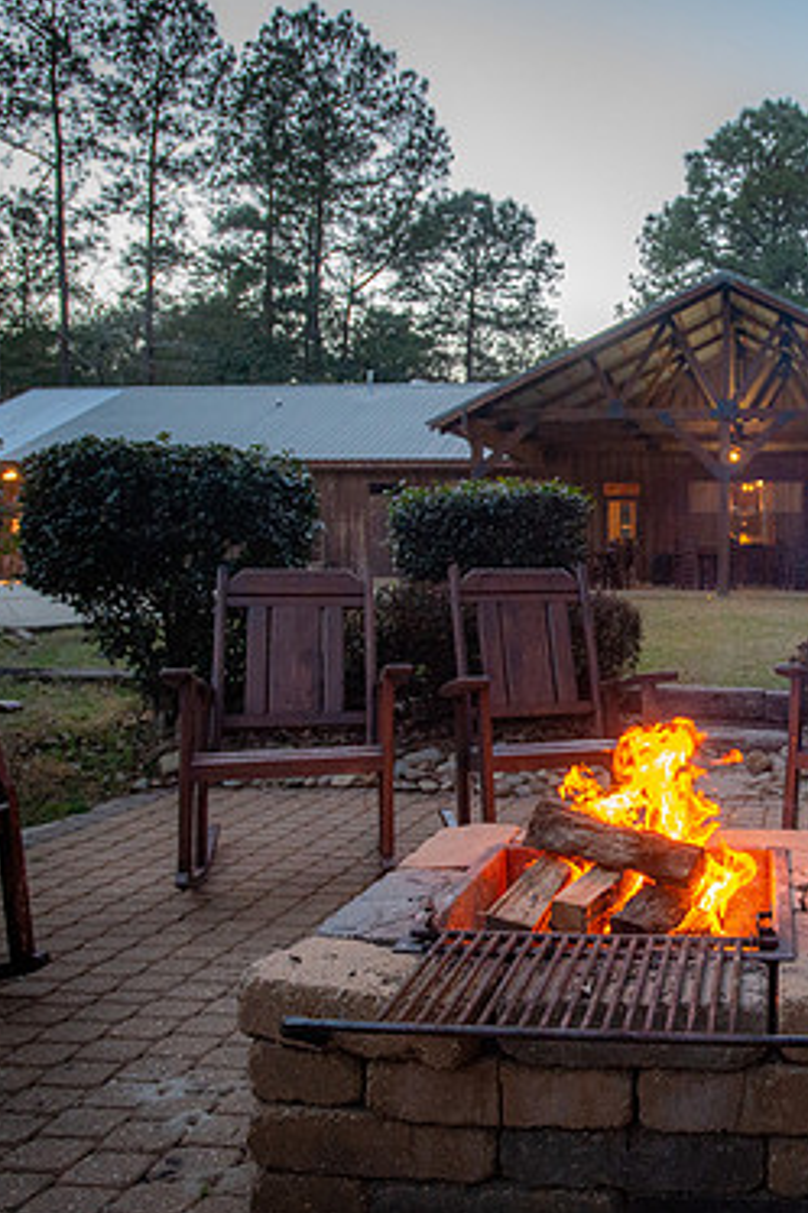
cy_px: 610
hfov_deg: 39.6
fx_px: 1045
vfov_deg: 60.3
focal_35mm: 31
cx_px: 707
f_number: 4.5
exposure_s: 1/200
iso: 4000
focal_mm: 20
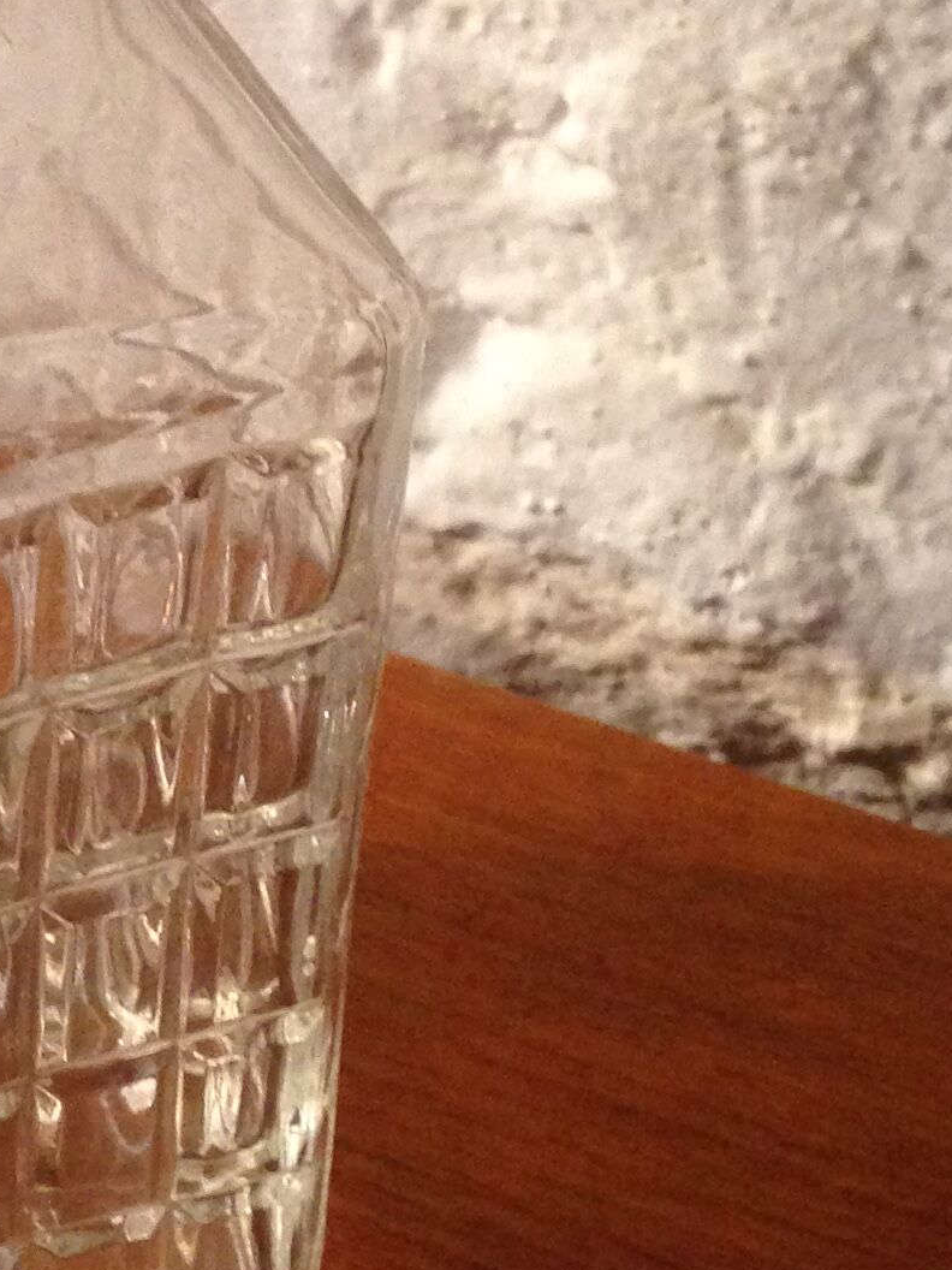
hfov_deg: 14.1
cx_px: -161
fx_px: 3740
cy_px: 400
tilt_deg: -34.8
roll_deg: -2.0
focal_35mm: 102
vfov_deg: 19.2
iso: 250
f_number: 2.4
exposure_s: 1/20
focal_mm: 4.12
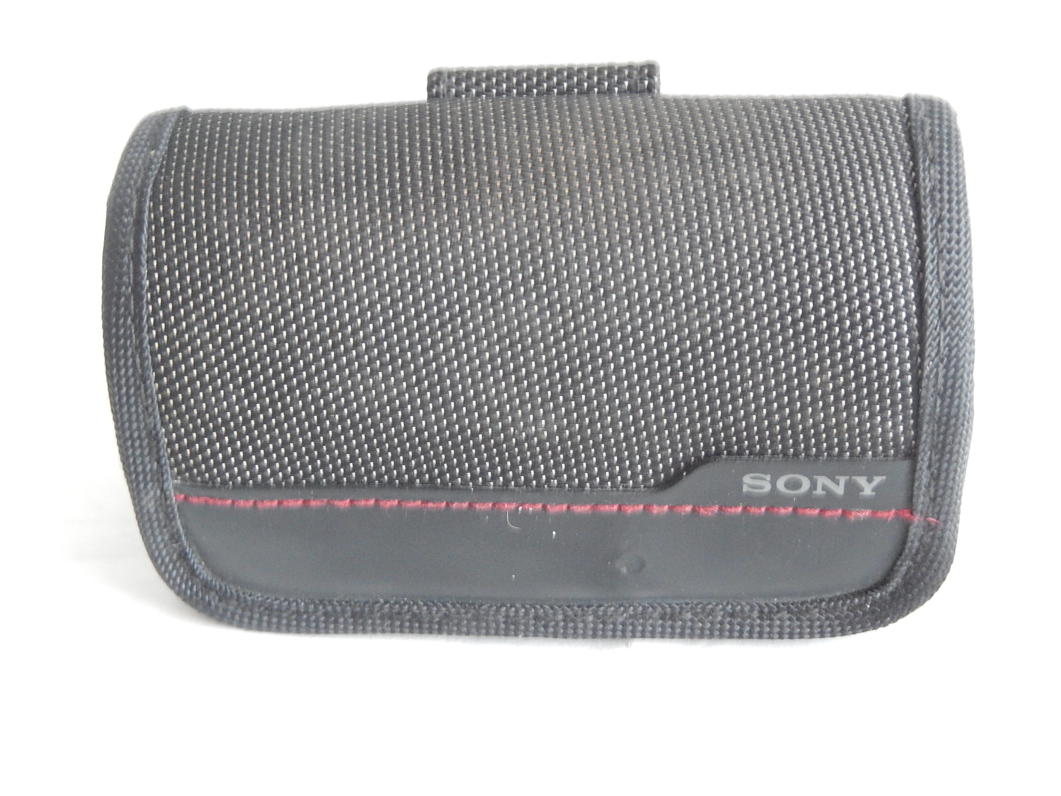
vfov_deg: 25.2
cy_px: 398
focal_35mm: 58
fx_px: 1778
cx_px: 530
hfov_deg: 33.2
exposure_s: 1/6
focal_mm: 10.4
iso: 800
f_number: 4.6
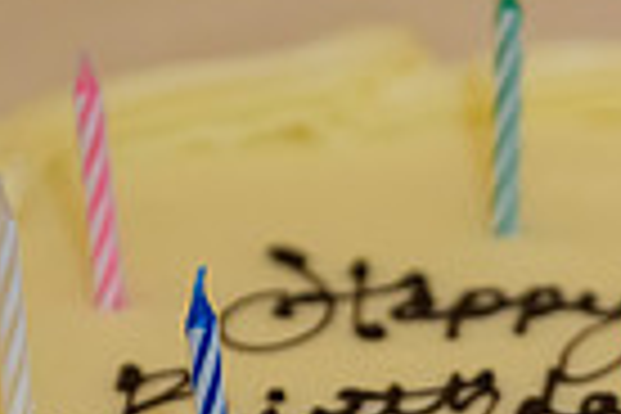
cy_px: 587
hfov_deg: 7.9
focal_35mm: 261
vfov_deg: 5.2
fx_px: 4502
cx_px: 580
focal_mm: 62
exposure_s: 1/125
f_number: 3.2
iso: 1600
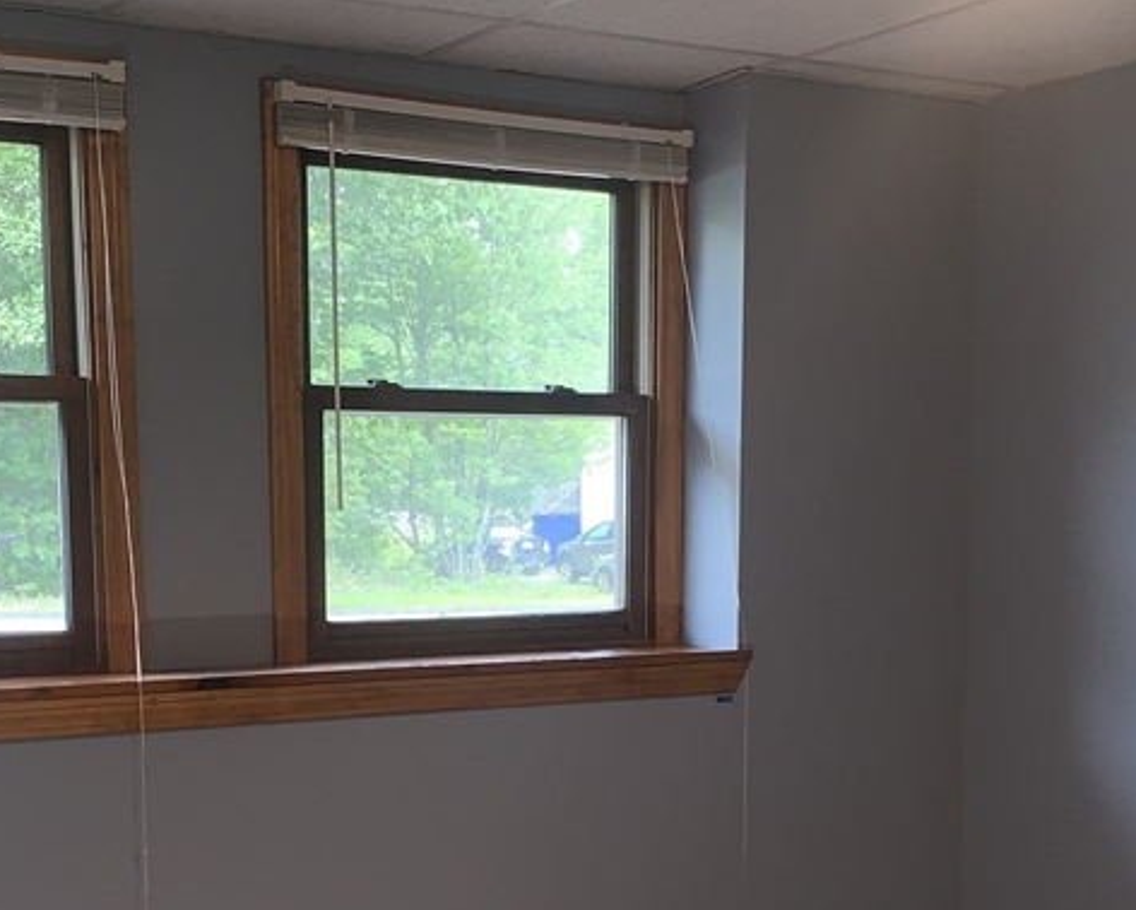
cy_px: 766
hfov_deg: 34.0
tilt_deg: -7.7
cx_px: 448
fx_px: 1850
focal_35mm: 55
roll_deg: +0.5
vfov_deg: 26.9
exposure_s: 1/37
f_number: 1.8
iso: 25
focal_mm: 4.25
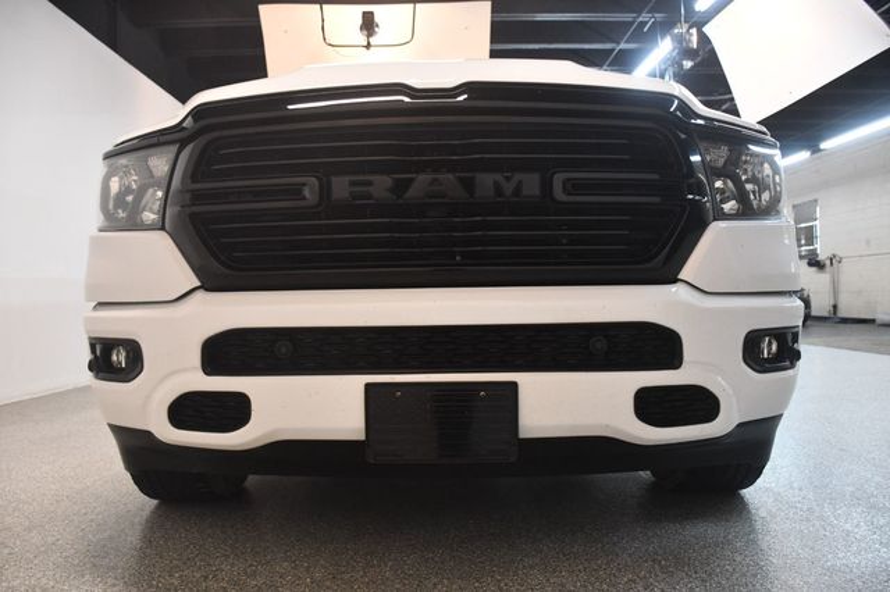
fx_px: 741
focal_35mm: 30
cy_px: 296
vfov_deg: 43.6
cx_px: 445
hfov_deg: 62.0
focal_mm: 20
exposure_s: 1/125
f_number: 3.5
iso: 2000
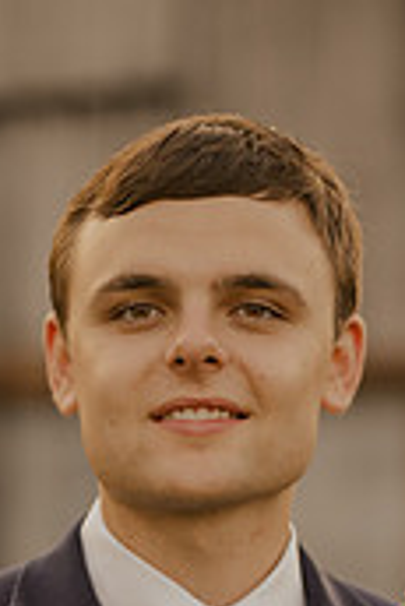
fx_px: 3738
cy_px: 789
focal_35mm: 222
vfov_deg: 9.1
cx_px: 46
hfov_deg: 6.2
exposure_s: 1/320
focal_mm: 85
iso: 100
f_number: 1.6
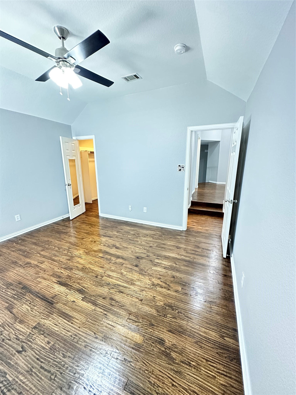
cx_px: 148
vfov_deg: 102.1
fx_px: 160
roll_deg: +0.0
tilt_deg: -12.4
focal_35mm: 14
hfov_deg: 85.7
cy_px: 198
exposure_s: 1/60
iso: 800
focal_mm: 2.22
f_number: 2.2
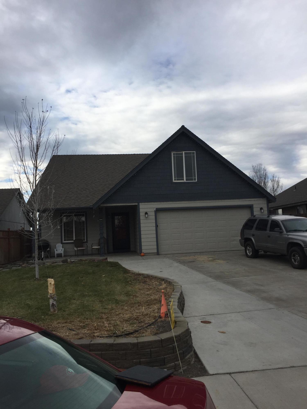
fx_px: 343
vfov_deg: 61.7
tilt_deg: +4.9
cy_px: 204
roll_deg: +1.9
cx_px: 154
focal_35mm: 29
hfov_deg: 48.2
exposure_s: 1/1522
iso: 32
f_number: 2.2
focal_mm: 4.15
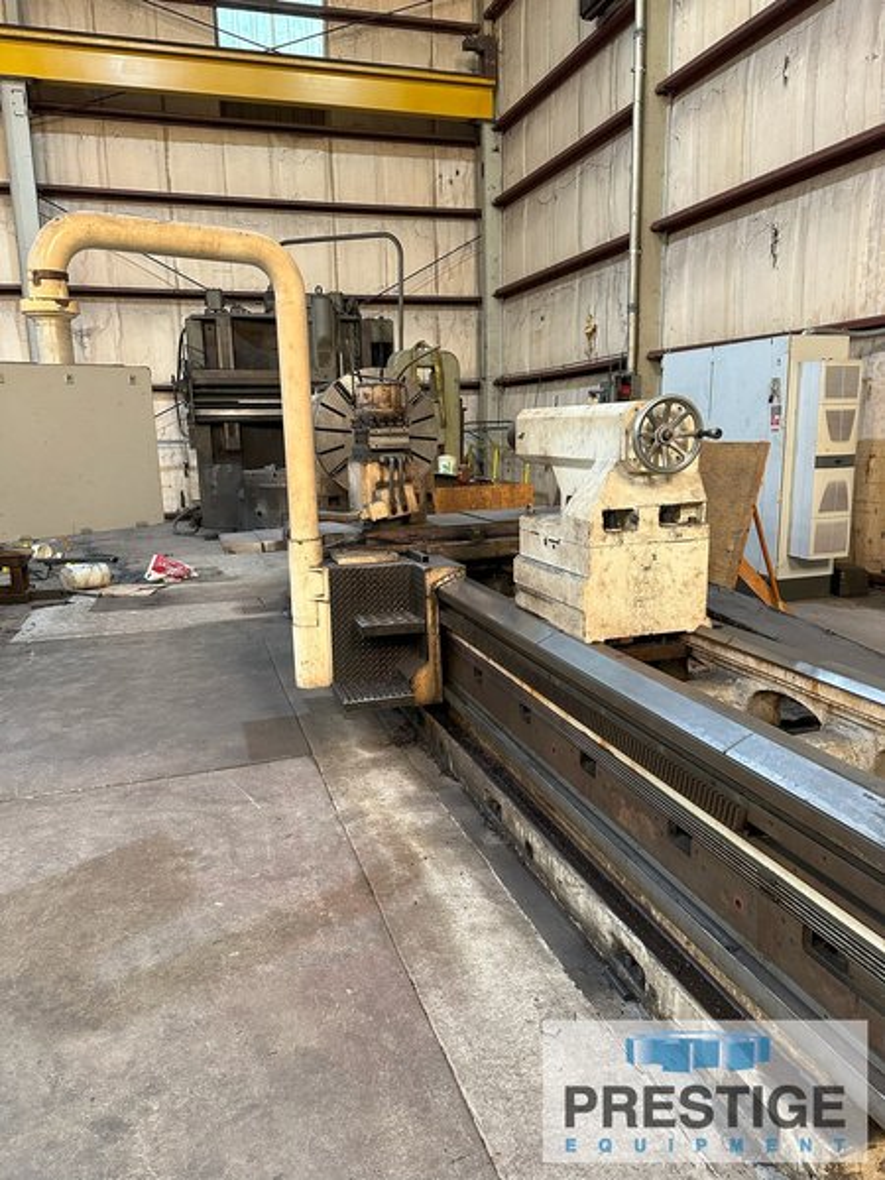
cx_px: 442
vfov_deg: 71.6
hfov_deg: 56.8
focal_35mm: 24
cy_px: 590
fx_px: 818
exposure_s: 1/60
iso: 320
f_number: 1.78
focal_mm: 6.86
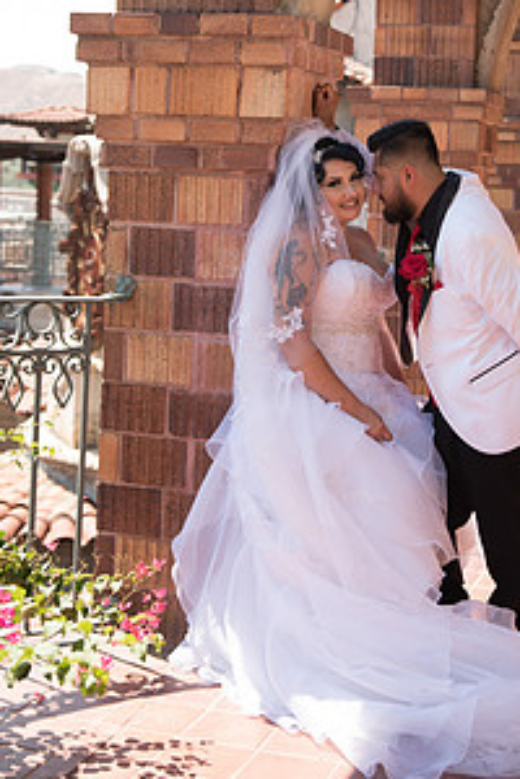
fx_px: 1495
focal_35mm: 69
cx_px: 328
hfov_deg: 19.7
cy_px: 223
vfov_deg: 28.9
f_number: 4
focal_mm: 46
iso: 100
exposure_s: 1/320
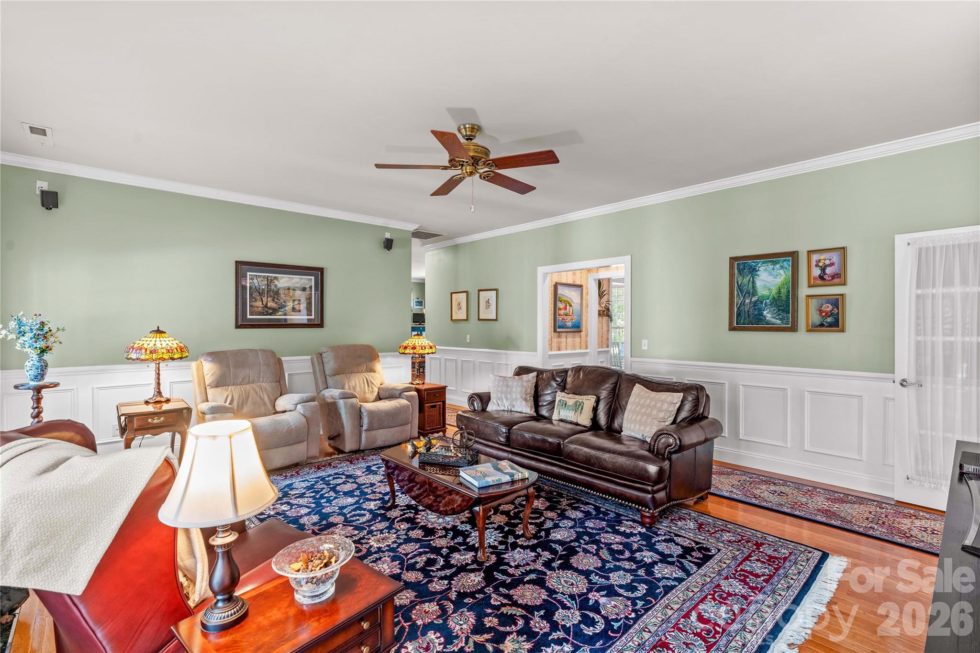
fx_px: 435
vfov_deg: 73.7
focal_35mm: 16
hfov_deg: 96.7
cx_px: 490
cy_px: 326
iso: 100
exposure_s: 2
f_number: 8
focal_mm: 16
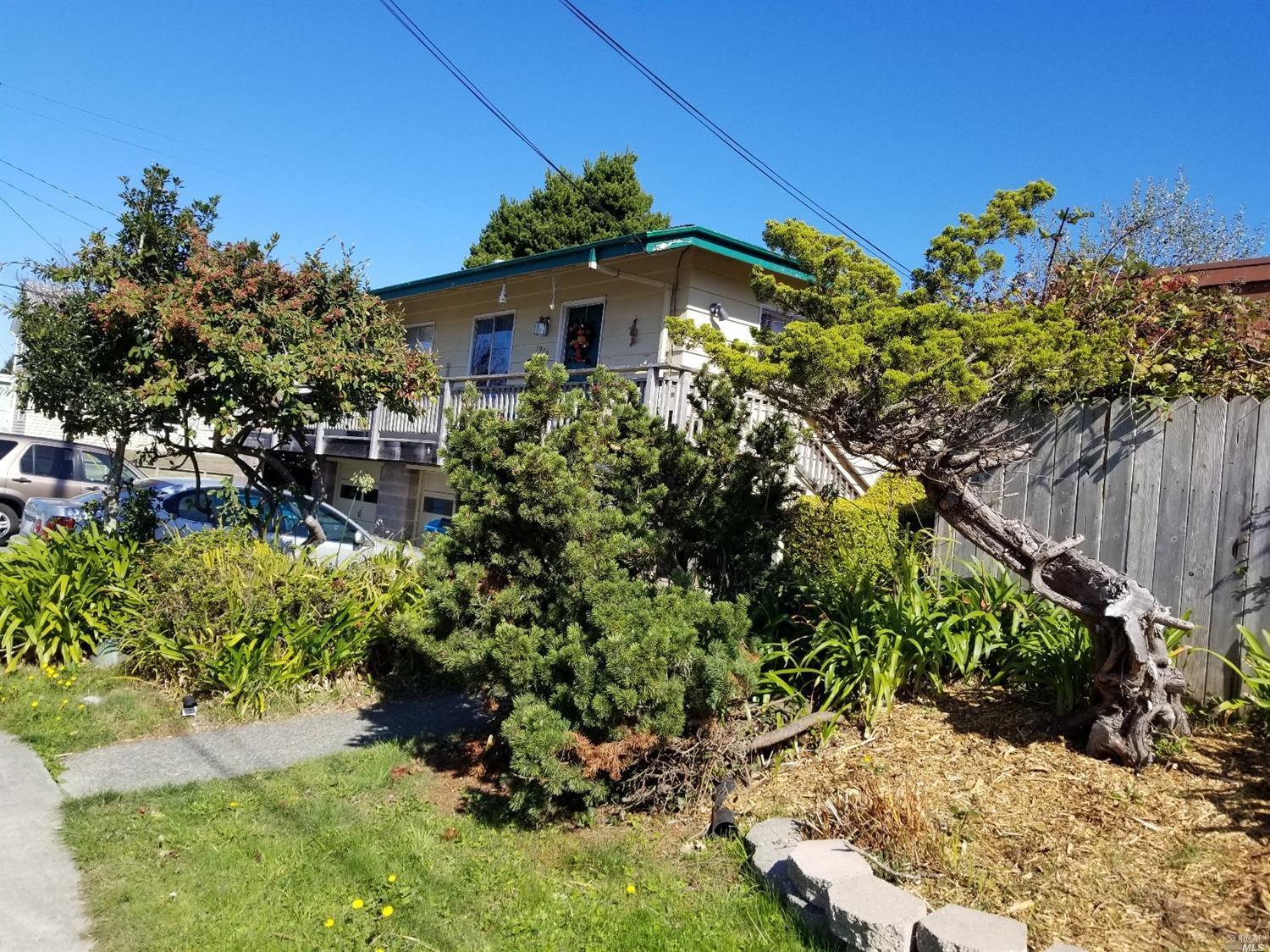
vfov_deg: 53.0
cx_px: 635
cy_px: 476
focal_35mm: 26
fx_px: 954
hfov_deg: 67.3
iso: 50
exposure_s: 1/1708
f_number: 1.7
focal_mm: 4.25
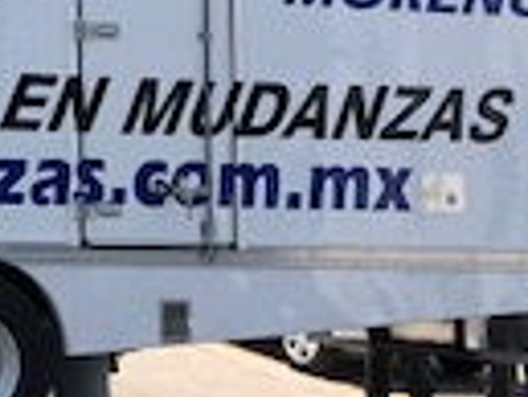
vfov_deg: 10.6
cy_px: 33
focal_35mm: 139
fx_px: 2122
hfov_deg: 12.1
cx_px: -622
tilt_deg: +3.0
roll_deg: -5.5
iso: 20
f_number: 1.8
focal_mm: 4
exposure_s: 1/1779
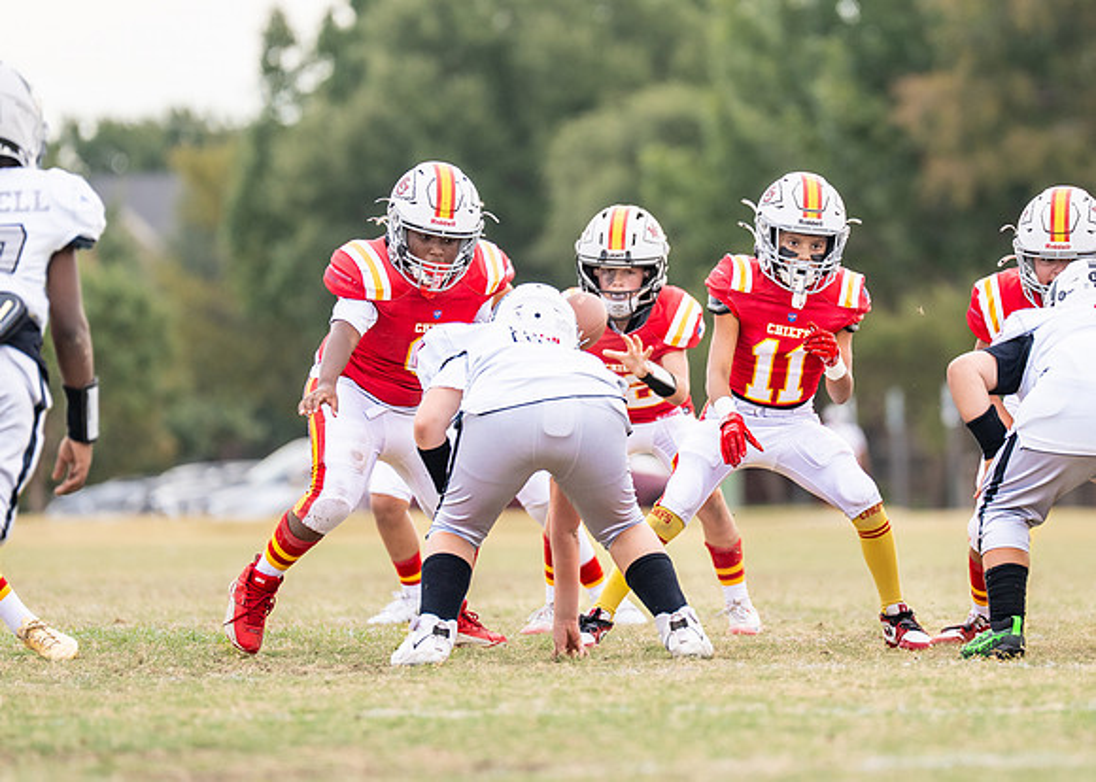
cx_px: 739
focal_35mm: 393
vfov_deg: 3.7
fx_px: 12215
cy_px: 328
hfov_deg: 5.1
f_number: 2.8
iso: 160
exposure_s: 1/1250
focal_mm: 200
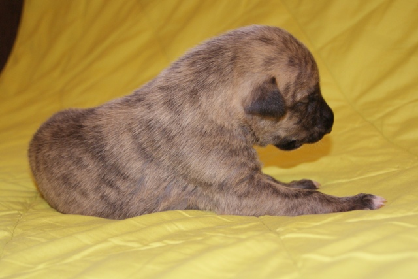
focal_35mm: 52
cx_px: 209
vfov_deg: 25.8
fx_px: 610
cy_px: 140
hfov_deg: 37.8
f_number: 5.6
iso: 400
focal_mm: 35
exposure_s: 1/60
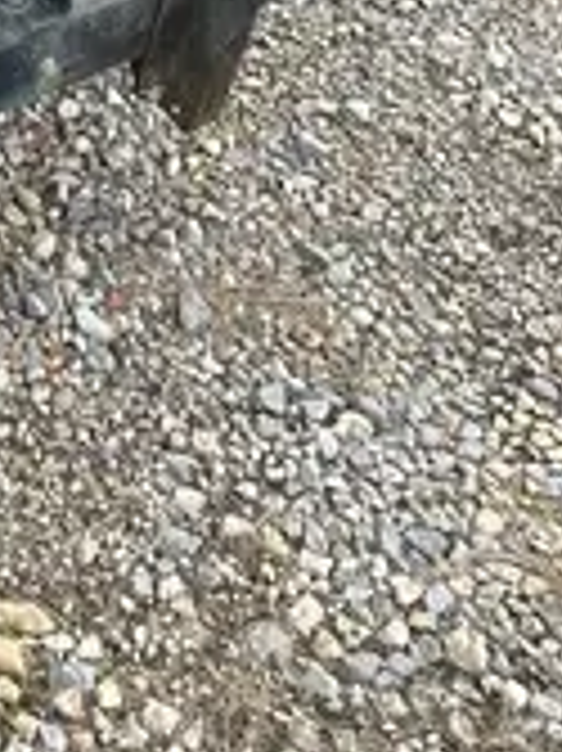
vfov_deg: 14.7
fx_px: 2471
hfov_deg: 12.2
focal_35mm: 114
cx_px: -333
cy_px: -673
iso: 50
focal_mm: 5.7
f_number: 1.5
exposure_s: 1/1311
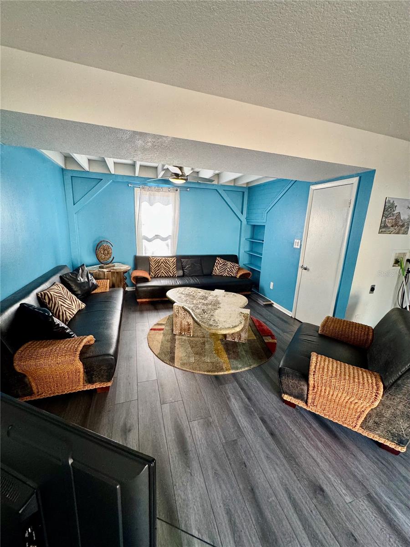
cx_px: 205
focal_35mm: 14
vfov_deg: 102.1
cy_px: 274
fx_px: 221
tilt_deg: -11.2
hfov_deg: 85.7
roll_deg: -4.0
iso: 160
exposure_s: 1/60
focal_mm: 2.22
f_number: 2.2
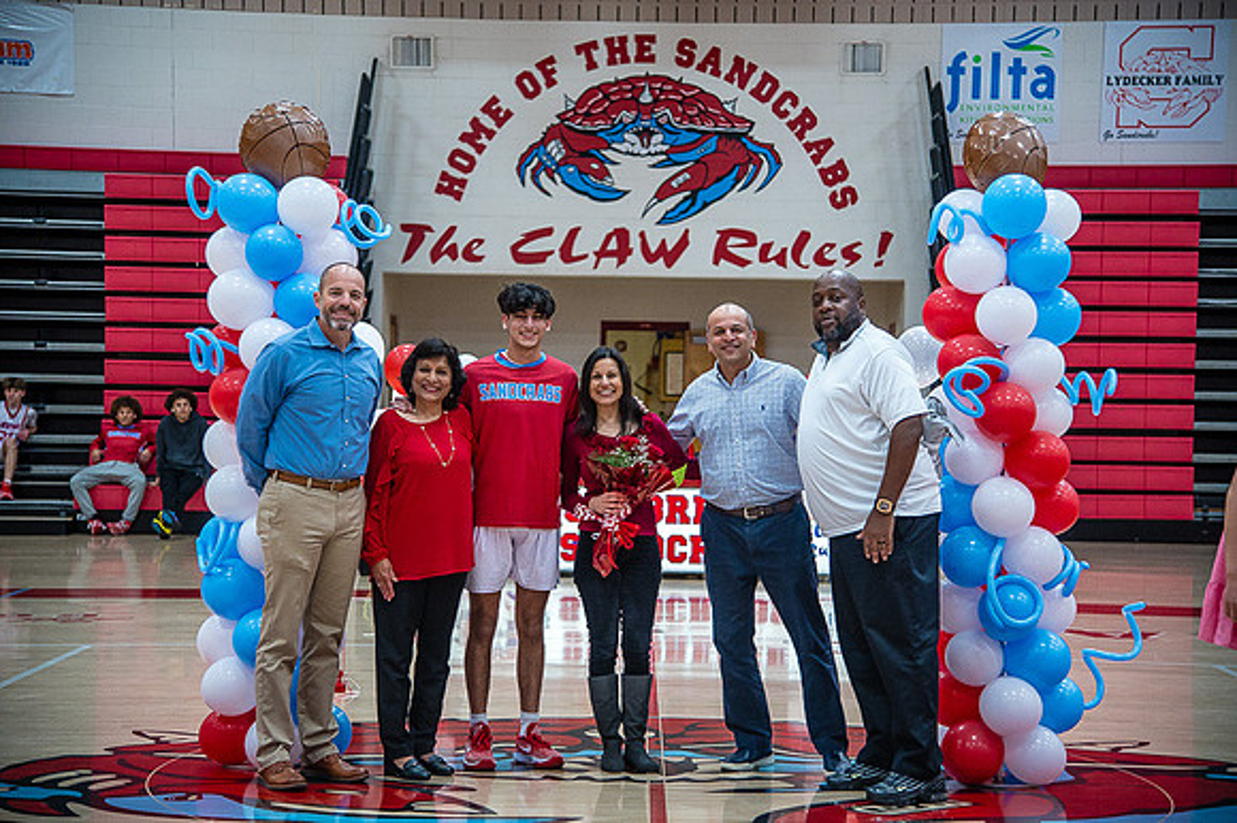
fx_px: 2576
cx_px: 618
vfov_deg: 18.2
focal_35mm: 75
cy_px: 412
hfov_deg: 27.0
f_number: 4
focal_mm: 75
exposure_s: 1/320
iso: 2000
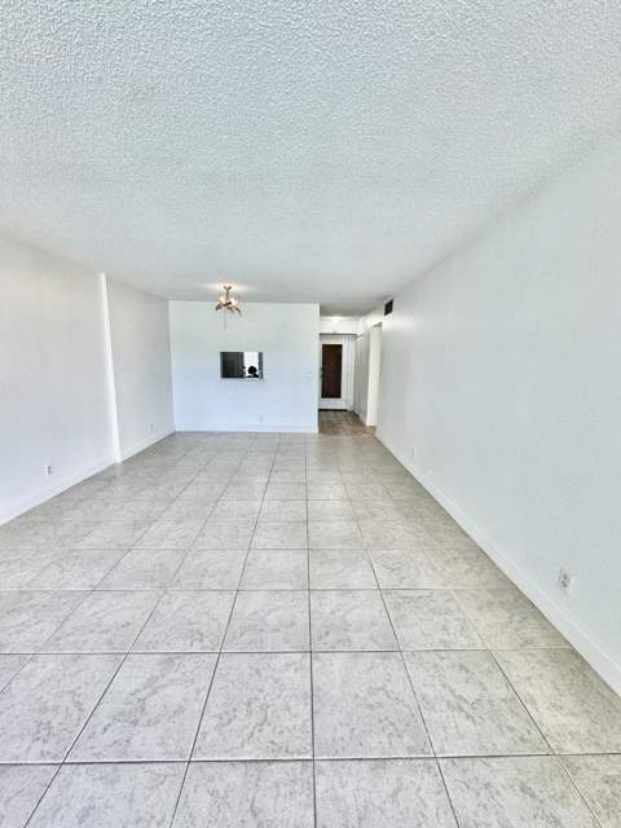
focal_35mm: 14
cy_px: 414
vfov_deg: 102.1
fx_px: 335
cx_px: 310
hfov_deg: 85.7
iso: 100
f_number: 2.2
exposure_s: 1/120
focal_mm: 2.22
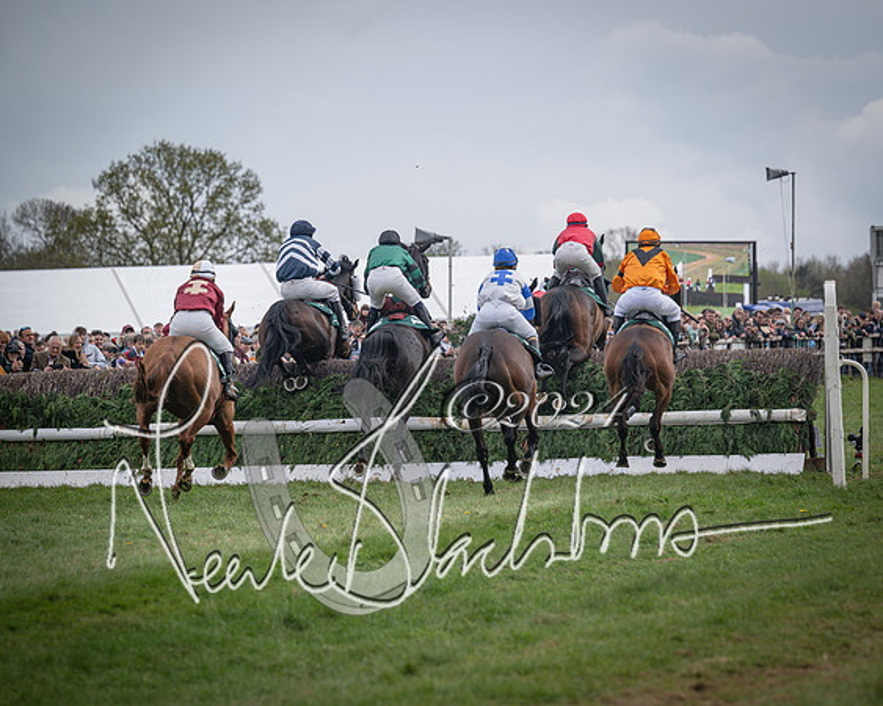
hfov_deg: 7.6
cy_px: 372
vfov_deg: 6.1
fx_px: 6610
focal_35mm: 253
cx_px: 563
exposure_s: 1/800
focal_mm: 210
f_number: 5
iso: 400
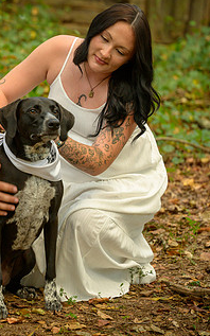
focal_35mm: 196
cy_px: 149
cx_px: -10
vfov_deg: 10.7
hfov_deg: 6.7
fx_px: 1796
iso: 1100
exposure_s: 1/125
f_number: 3.3
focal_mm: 105
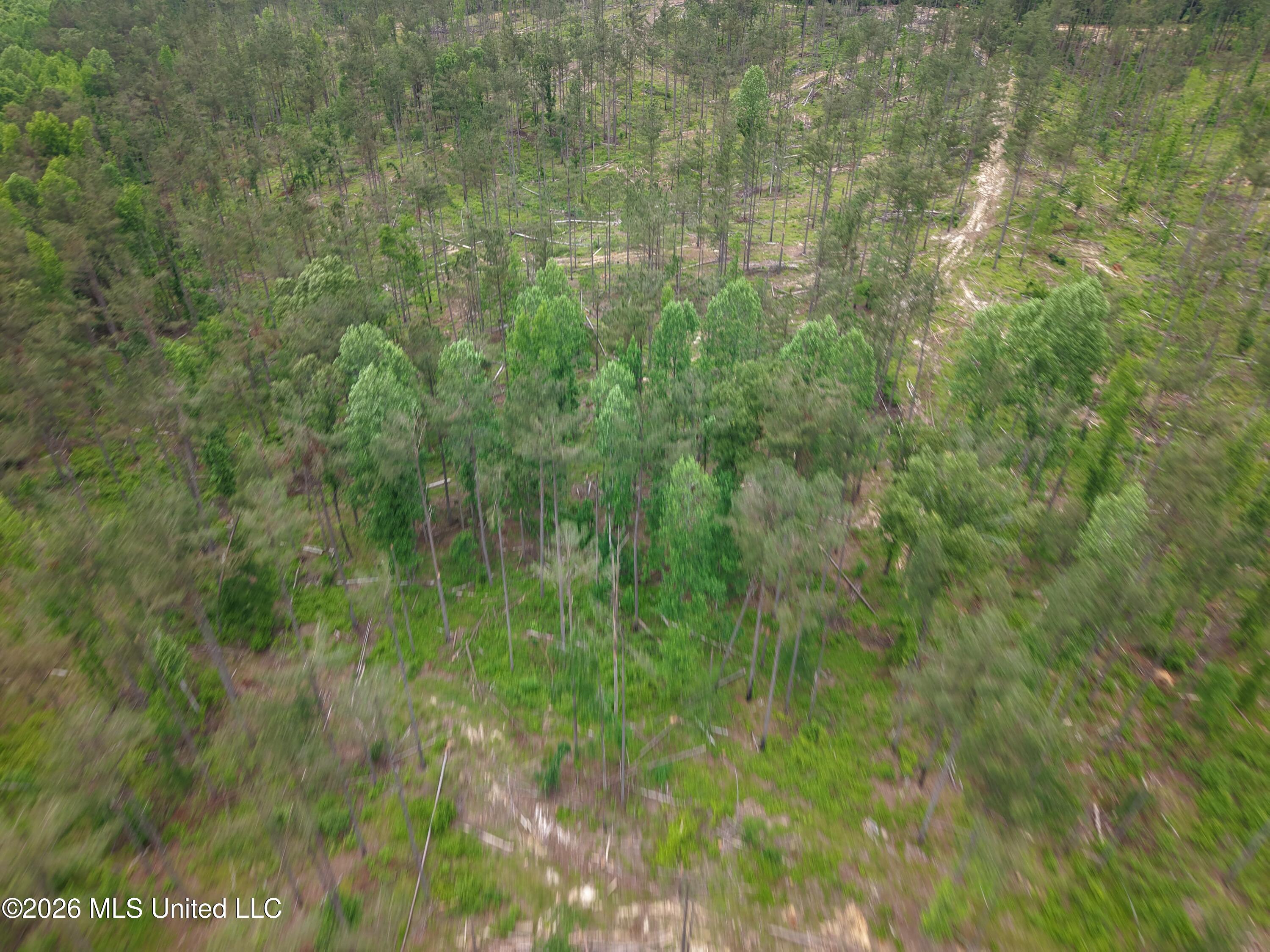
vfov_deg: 56.8
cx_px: 635
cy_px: 476
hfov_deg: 71.6
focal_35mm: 24
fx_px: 881
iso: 100
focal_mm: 8.67
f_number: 1.8
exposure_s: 1/15
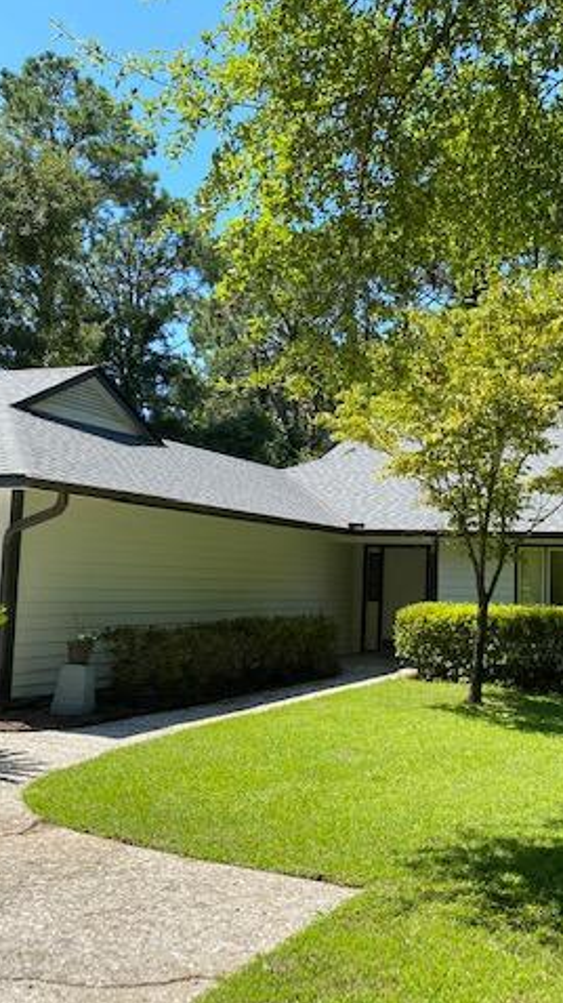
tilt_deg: +5.7
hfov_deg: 30.9
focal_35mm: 38
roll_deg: -1.7
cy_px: 500
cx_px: 384
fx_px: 1009
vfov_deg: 52.8
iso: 32
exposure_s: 1/1232
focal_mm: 4.25
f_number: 1.8
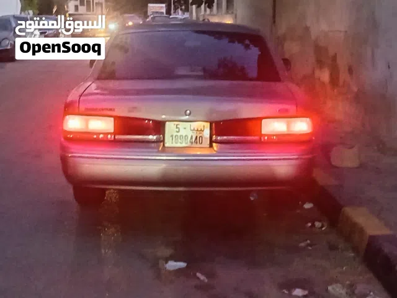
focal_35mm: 71
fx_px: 814
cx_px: 198
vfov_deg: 20.7
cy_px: 149
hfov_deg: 27.4
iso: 3450
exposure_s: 1/16.7
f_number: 1.8
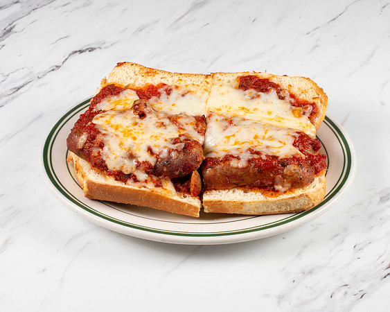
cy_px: 157
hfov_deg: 29.1
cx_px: 195
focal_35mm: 65
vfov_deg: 23.5
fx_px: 751
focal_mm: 50
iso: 200
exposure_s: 1/250
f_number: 11
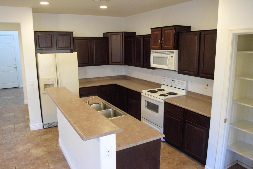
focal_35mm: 27
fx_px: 190
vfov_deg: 48.0
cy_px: 84
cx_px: 126
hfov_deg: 67.4
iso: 6400
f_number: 6.3
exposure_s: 1/160
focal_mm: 18
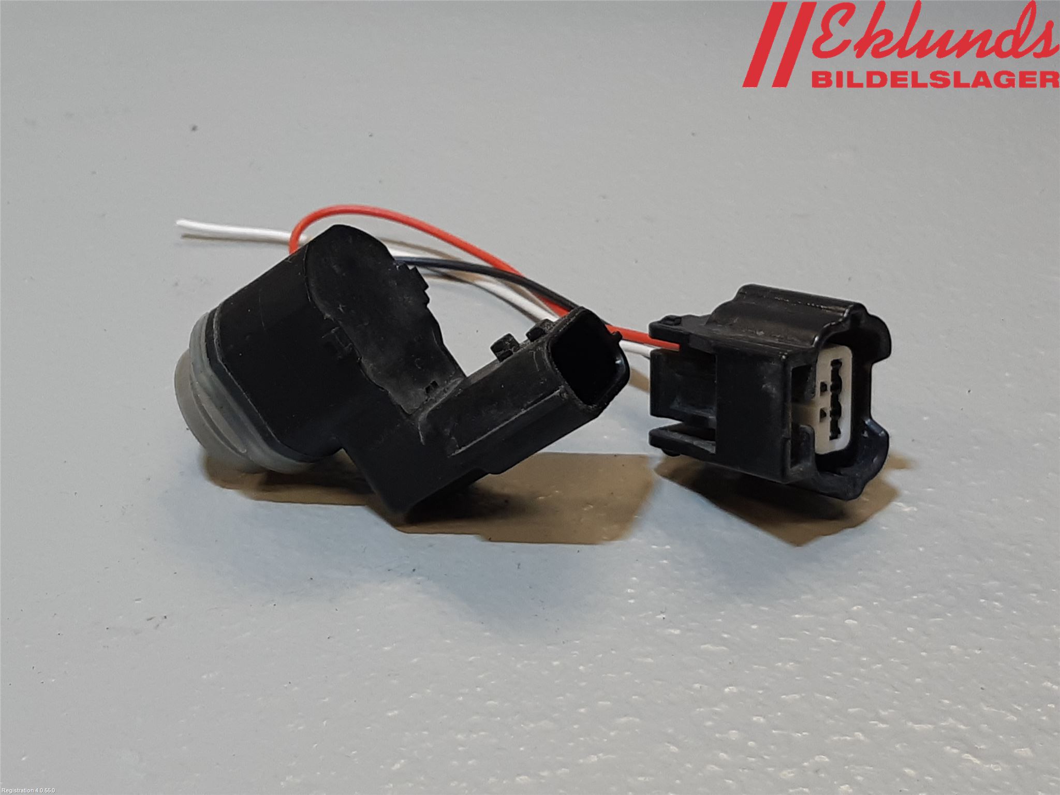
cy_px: 398
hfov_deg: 67.3
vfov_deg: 53.1
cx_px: 530
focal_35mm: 26
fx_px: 796
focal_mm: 3.93
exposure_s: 1/100
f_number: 1.7
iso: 80
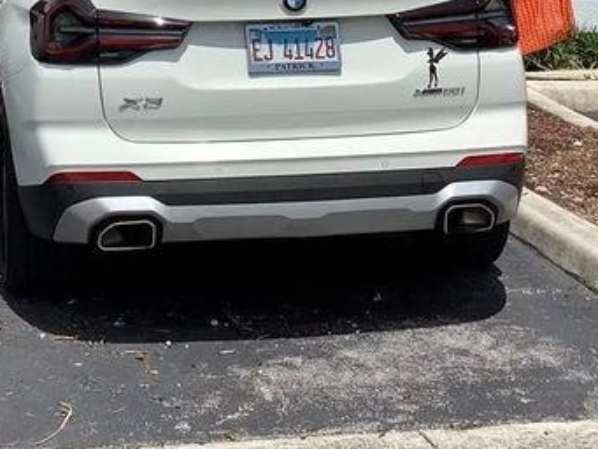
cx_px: 107
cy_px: -163
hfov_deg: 20.8
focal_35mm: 93
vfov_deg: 15.1
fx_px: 1607
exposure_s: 1/2203
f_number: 2.4
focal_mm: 3.3
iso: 25
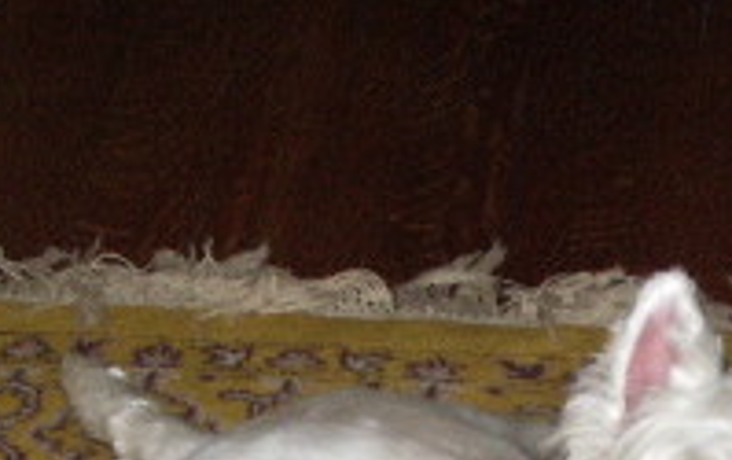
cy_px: 666
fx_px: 5034
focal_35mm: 252
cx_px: 655
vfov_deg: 5.2
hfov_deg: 8.3
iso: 200
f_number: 3.9
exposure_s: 1/50
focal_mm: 12.2
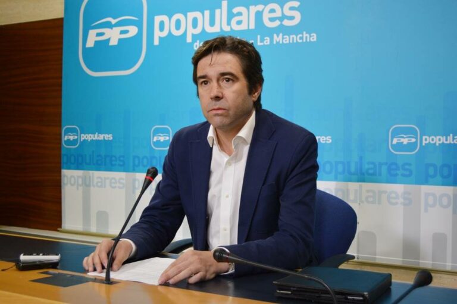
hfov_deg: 37.9
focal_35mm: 52
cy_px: 152
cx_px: 228
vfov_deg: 25.7
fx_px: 666
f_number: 4.5
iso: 500
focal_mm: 35
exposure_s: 1/60
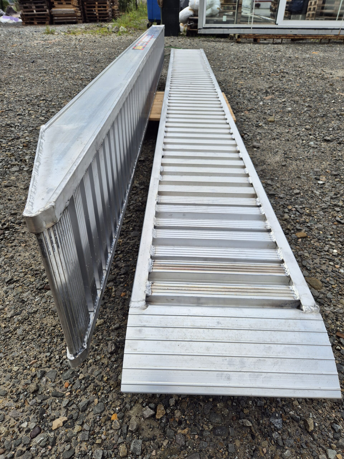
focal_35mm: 23
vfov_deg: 73.9
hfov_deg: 58.9
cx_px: 172
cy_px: 230
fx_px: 305
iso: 25
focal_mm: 5.4
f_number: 1.8
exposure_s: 1/1864
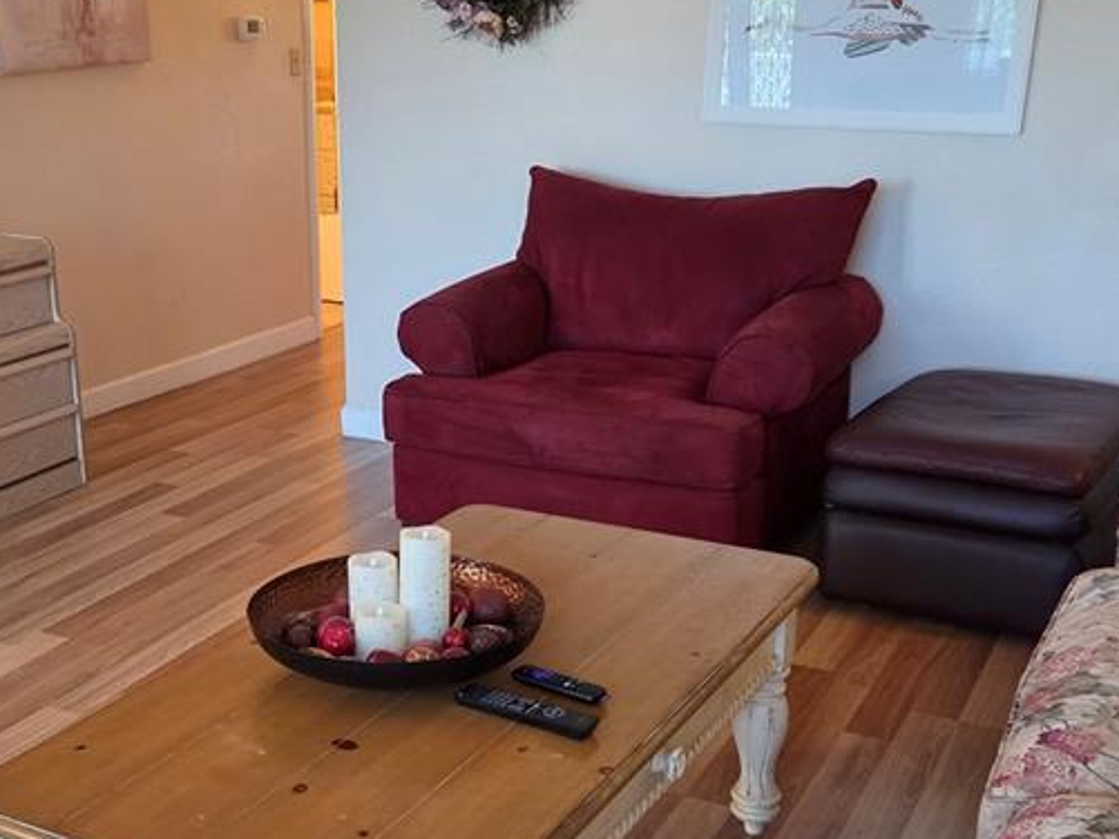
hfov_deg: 40.1
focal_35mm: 47
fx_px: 1520
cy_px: 540
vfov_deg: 30.7
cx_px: 418
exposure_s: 1/120
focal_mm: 5.4
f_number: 1.8
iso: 400
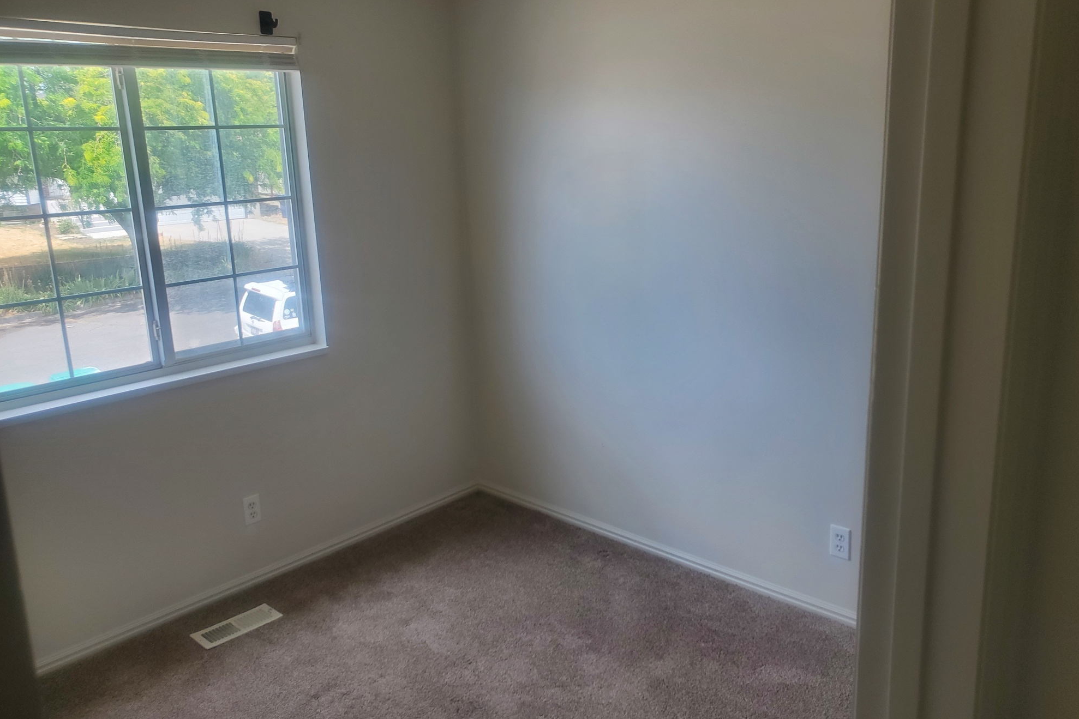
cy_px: 360
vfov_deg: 46.4
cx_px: 540
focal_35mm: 28
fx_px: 839
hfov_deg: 65.5
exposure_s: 1/120
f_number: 2.4
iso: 64
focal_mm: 4.3
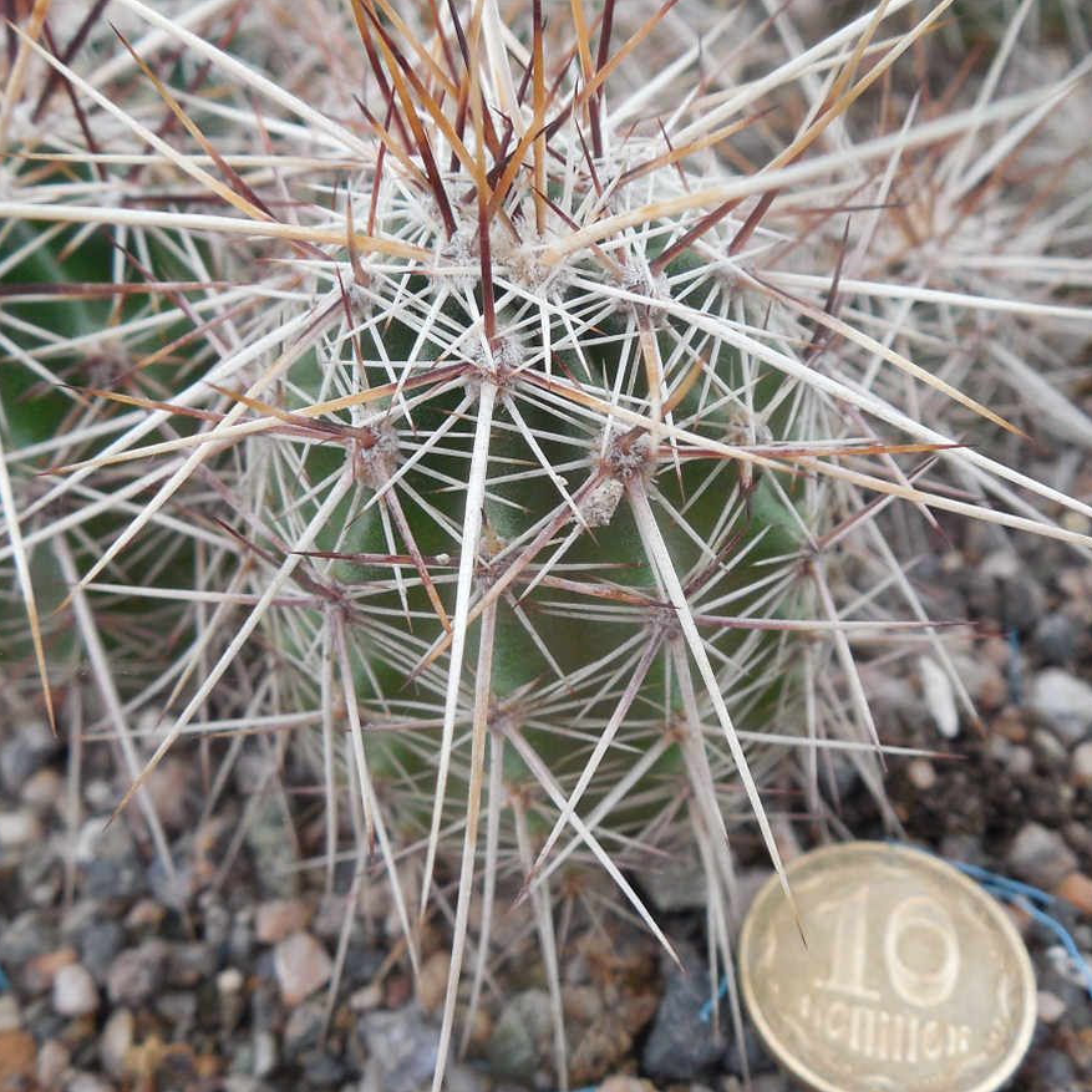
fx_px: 1785
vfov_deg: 34.0
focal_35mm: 50
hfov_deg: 34.0
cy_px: 525
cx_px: 550
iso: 125
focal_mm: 5.6
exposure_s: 1/60
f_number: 3.6
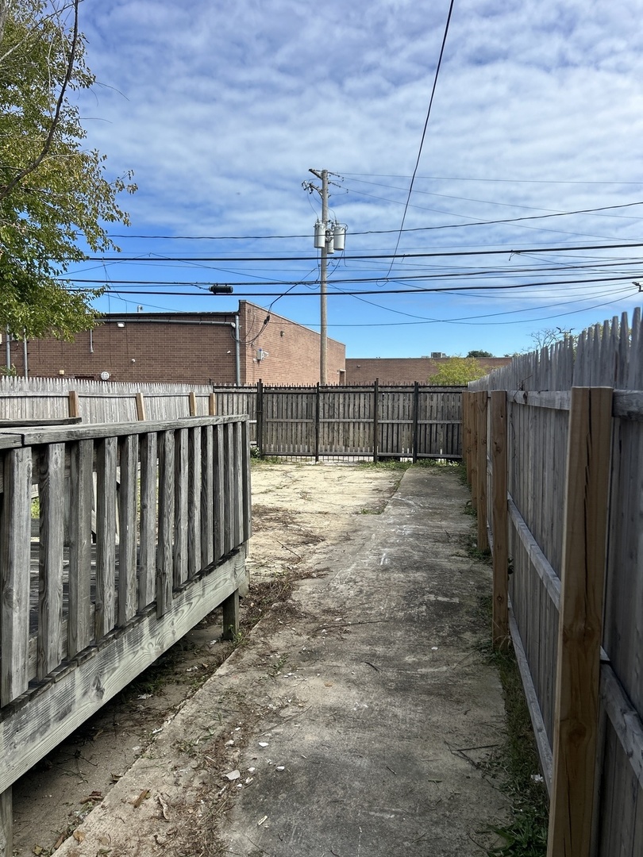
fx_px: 644
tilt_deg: -3.4
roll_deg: -0.5
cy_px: 428
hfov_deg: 53.1
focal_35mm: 26
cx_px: 322
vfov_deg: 67.3
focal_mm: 5.7
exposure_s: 1/3968
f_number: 1.5
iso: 50
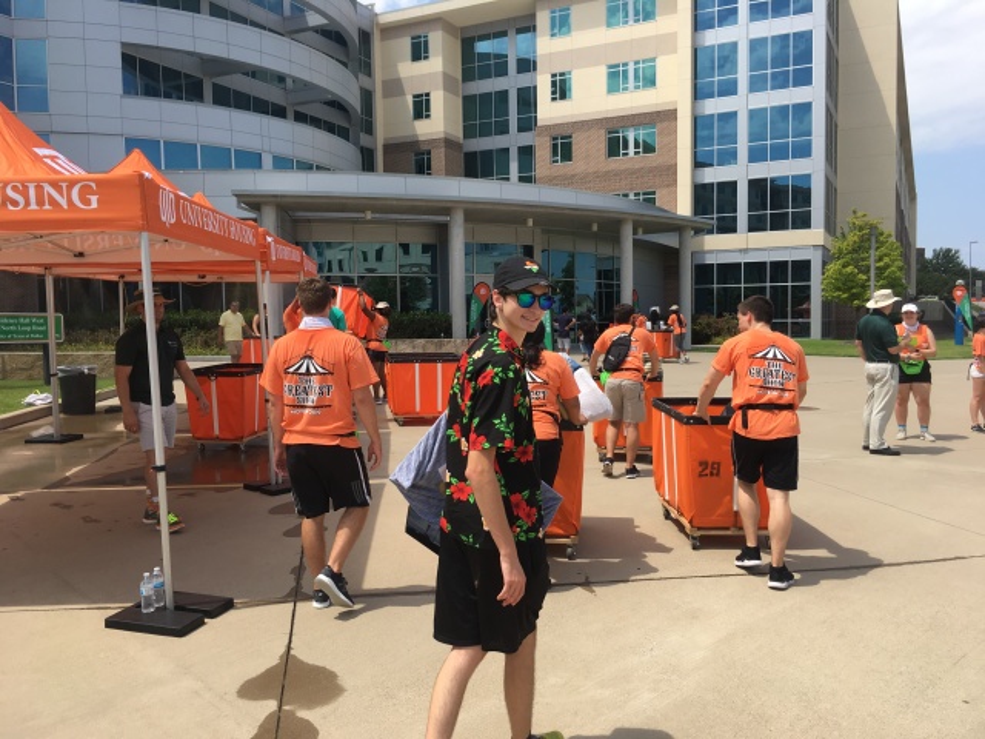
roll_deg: +1.0
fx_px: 825
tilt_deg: -1.9
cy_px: 370
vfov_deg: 48.2
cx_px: 492
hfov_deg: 61.7
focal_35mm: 29
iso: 25
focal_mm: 4.15
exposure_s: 1/1148
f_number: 2.2
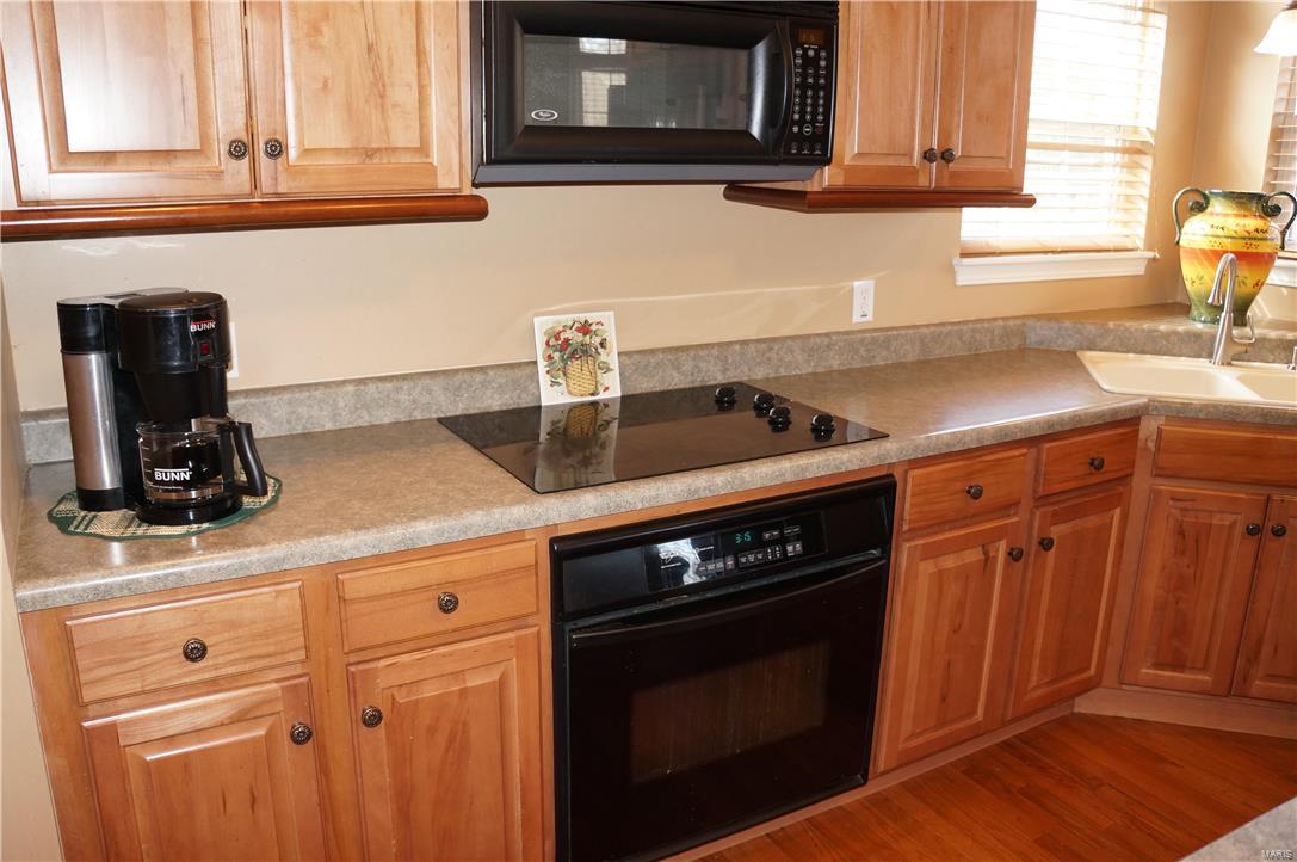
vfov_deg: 47.8
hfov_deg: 67.4
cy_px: 431
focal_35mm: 27
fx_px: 972
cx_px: 648
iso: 640
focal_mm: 18
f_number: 4
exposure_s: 1/60
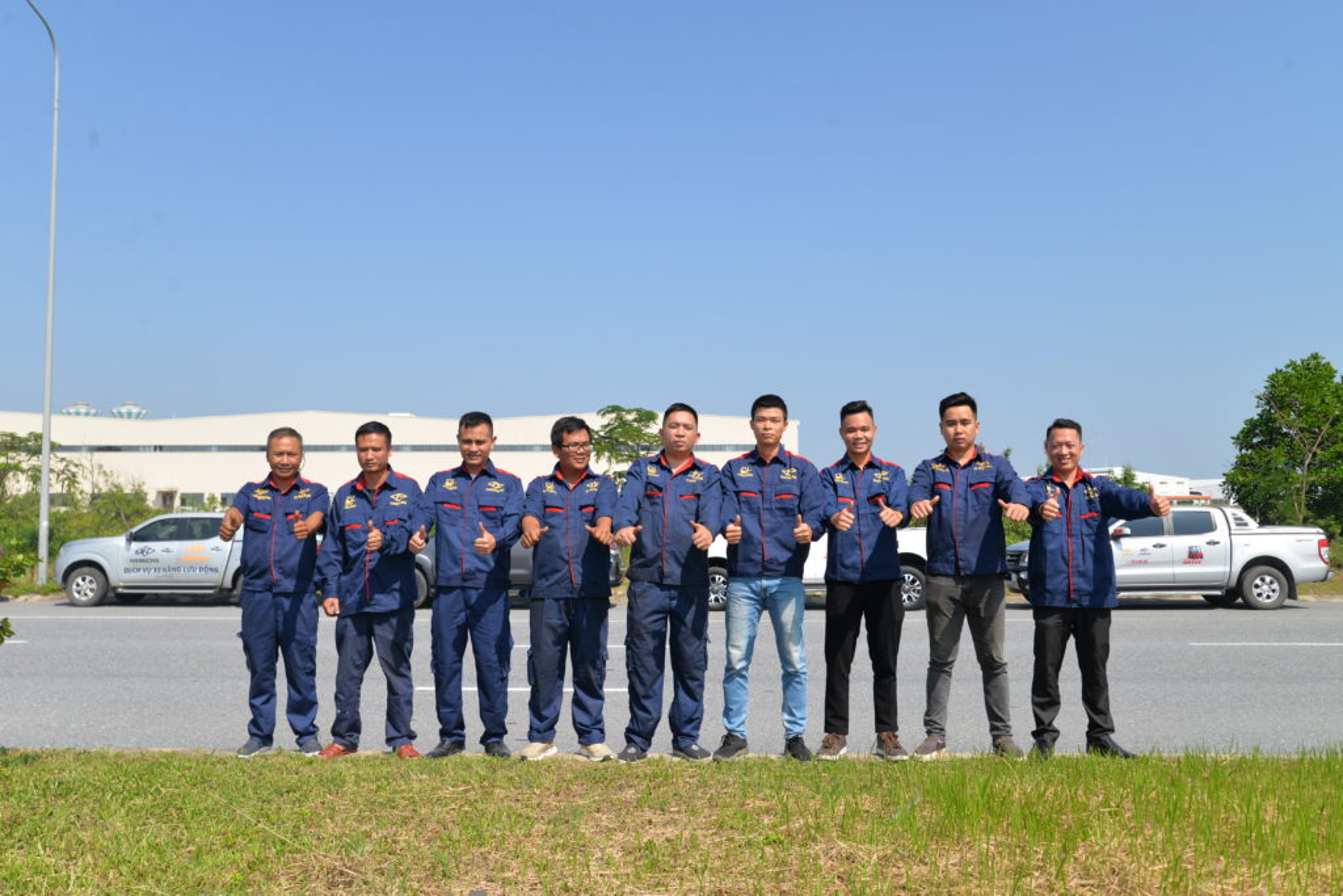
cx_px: 672
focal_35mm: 31
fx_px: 1157
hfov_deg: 60.3
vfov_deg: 42.3
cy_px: 448
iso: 100
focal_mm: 31
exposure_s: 1/250
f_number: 8
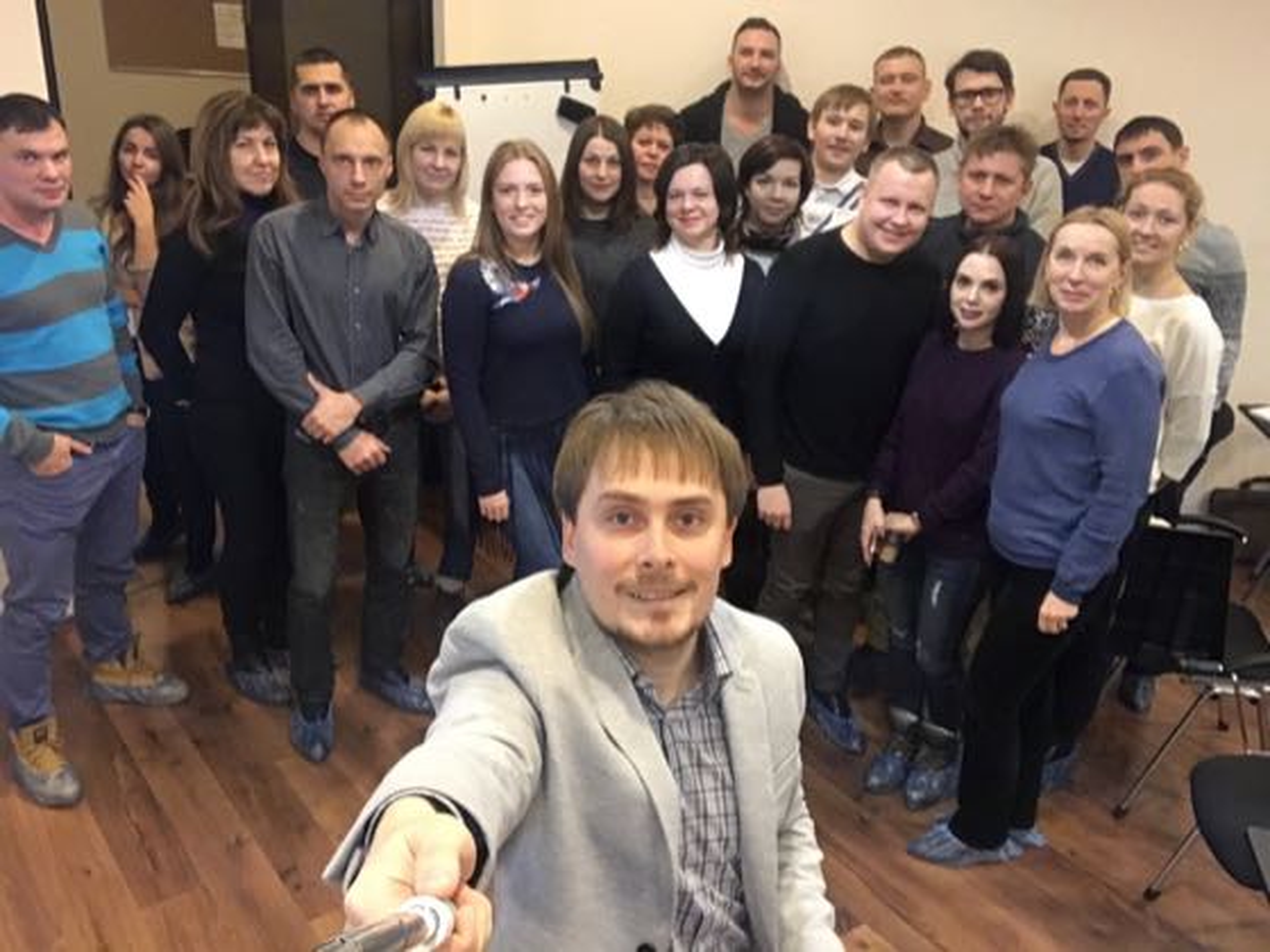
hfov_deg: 56.8
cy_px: 476
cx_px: 635
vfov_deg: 44.2
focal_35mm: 32
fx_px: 1174
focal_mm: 2.87
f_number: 2.2
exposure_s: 1/17
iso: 250
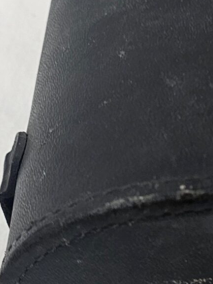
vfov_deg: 19.0
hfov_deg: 13.6
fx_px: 845
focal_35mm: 103
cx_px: 309
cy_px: 73
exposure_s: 1/100
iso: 40
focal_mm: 6.3
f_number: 1.7
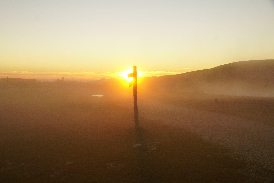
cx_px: 137
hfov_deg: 46.4
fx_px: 320
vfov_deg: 31.9
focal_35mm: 42
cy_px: 92
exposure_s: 1/200
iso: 640
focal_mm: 28
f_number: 8
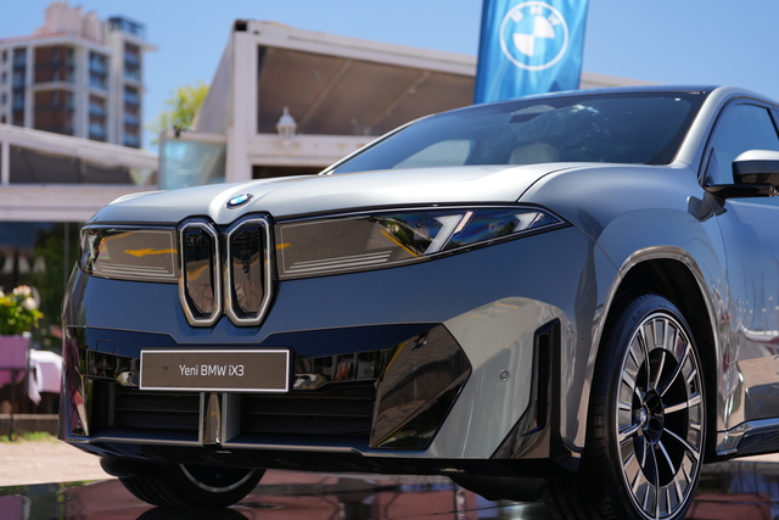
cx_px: 390
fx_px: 1515
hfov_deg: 28.8
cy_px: 260
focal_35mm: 70
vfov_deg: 19.5
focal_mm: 70
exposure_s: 1/400
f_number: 2.8
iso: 80
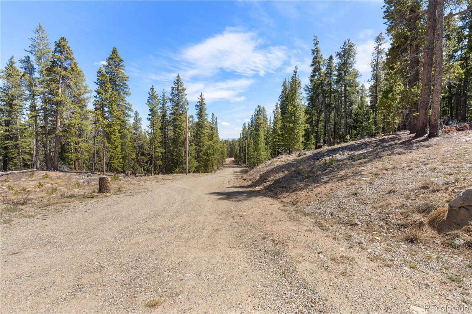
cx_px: 236
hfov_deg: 100.4
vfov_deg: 77.3
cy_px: 157
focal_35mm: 15
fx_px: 197
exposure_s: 1/50
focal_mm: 10
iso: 100
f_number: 10
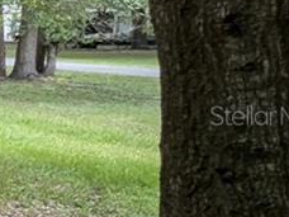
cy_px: 115
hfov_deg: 10.1
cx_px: -681
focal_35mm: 91
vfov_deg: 16.2
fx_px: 760
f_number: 2.2
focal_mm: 1.95
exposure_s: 1/126
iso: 40
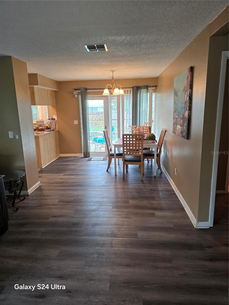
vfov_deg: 73.9
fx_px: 203
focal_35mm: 23
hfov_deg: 58.9
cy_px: 152
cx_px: 114
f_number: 1.7
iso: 200
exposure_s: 1/120
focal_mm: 6.3
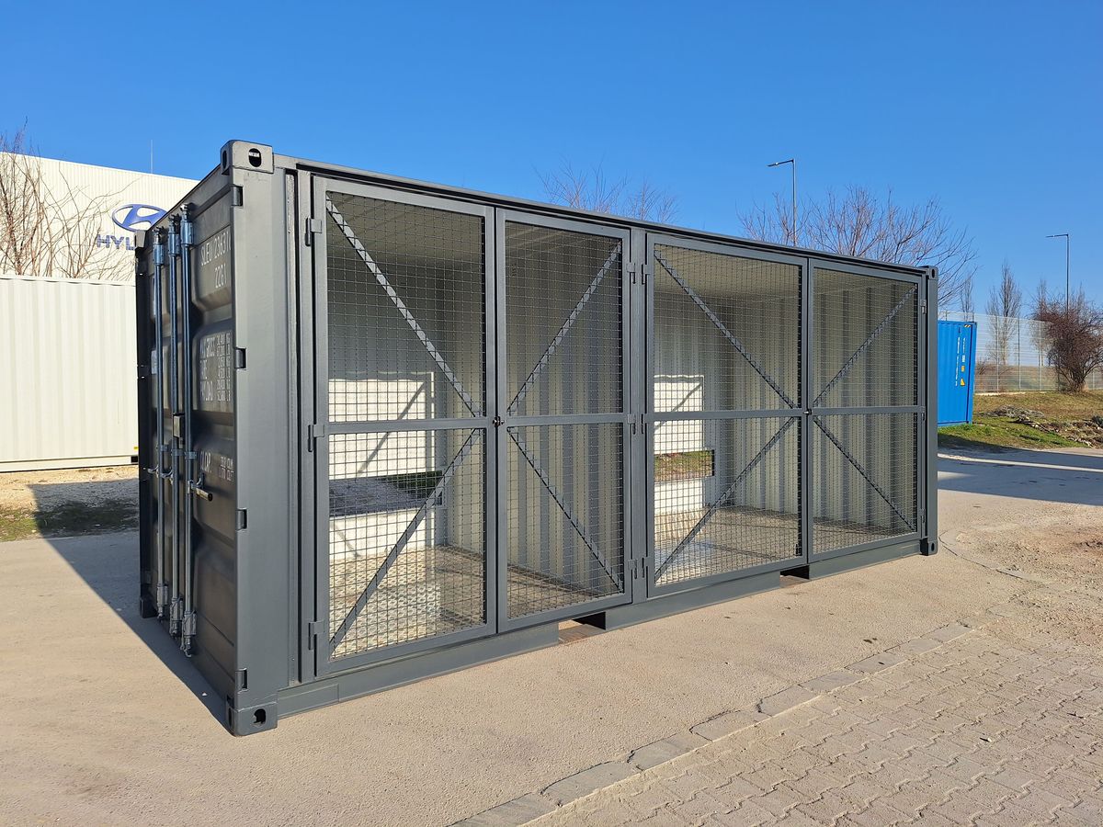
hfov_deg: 73.9
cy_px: 414
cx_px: 552
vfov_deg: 58.9
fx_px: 733
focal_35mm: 23
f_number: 1.8
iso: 40
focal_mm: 5.54
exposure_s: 1/2801
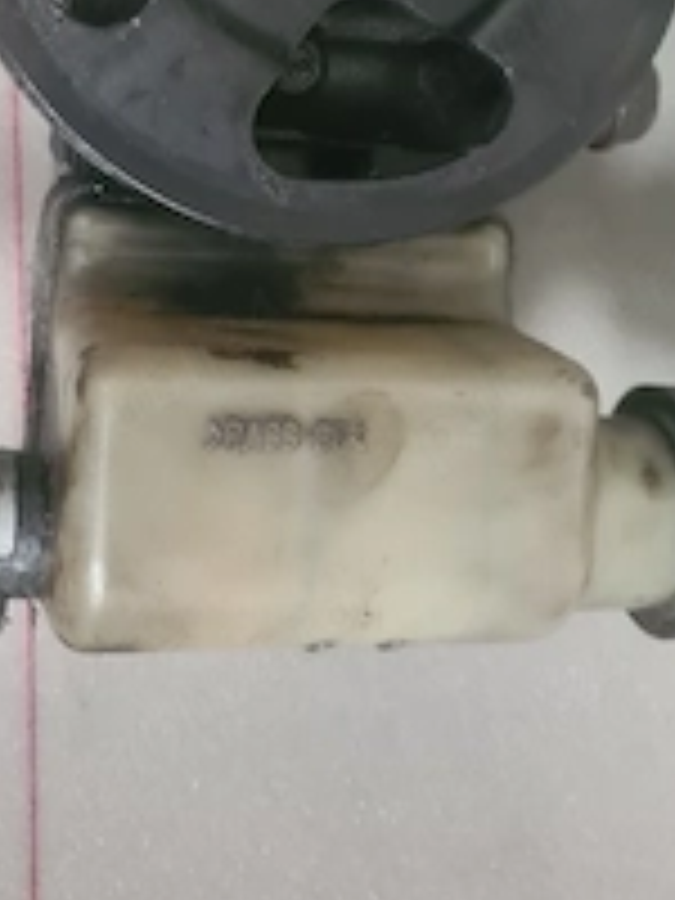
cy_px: 54
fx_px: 1352
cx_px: 302
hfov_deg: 28.0
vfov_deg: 34.3
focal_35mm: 52
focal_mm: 5.4
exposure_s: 1/25
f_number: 1.8
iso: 500
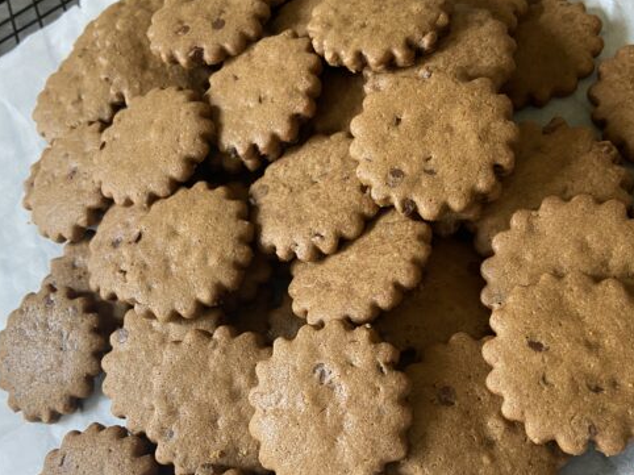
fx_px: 659
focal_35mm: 36
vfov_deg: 39.3
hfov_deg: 51.4
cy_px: 301
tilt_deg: -60.7
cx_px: 327
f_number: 1.8
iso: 160
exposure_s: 1/60
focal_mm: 4.25
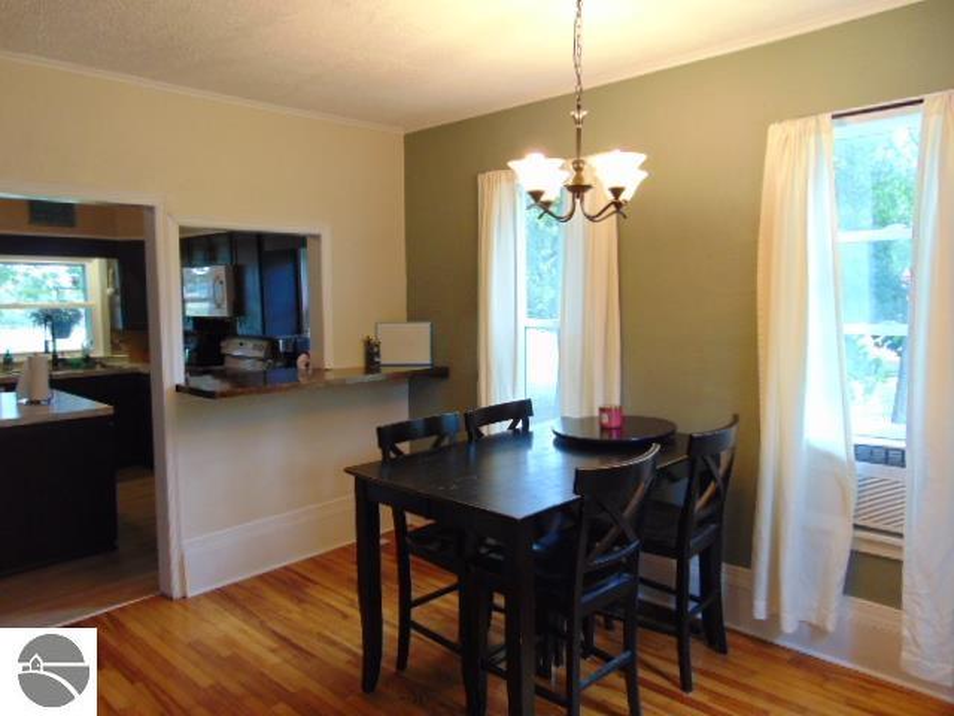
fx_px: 689
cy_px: 358
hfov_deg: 69.4
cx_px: 477
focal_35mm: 25
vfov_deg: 54.9
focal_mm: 4.5
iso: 200
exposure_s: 1/30
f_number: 3
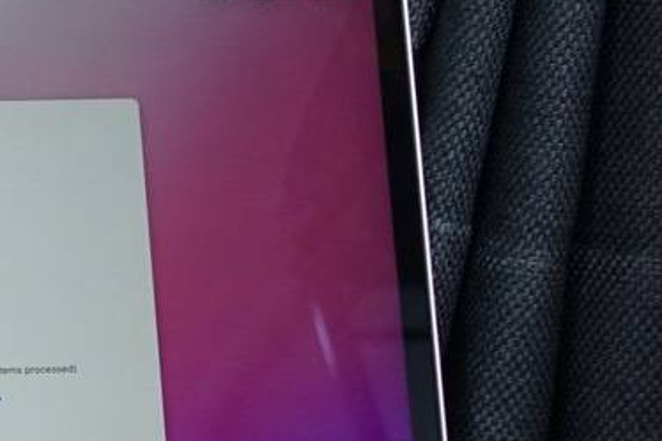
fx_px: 3437
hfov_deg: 9.6
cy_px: 426
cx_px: -1007
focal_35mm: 187
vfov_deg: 7.3
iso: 800
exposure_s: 1/25
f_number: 3.2
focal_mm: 35
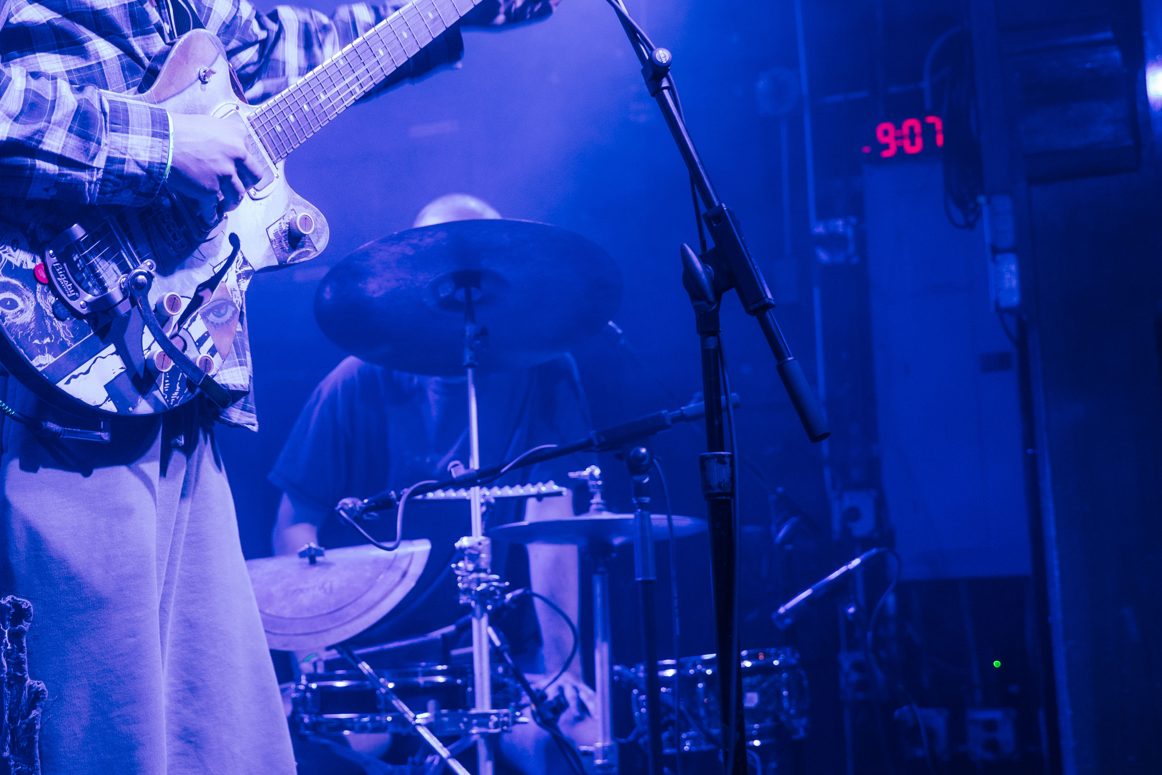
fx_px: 2485
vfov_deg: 17.5
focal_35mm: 77
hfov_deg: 26.1
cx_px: 360
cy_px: 102
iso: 1250
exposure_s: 1/20
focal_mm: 43
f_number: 3.5
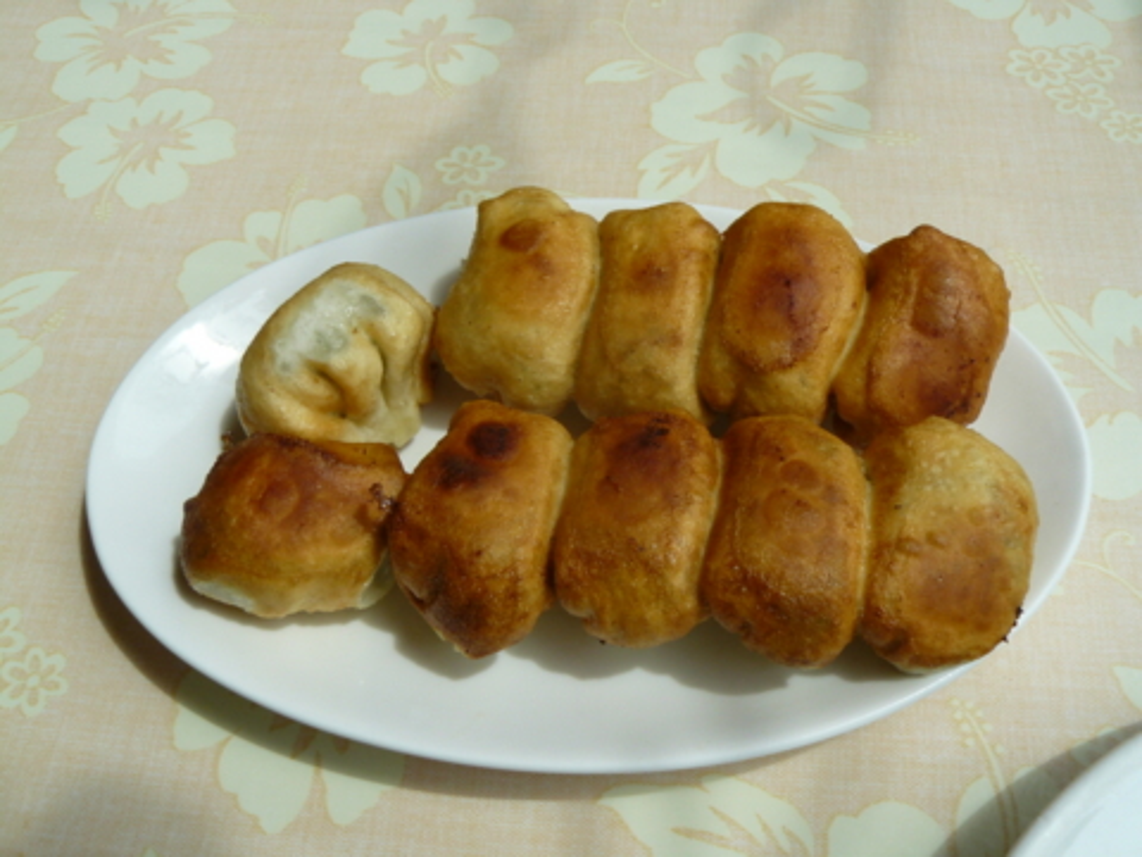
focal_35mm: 36
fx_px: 1188
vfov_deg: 39.7
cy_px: 428
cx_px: 571
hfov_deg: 51.4
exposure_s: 1/200
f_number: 5
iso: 100
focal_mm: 6
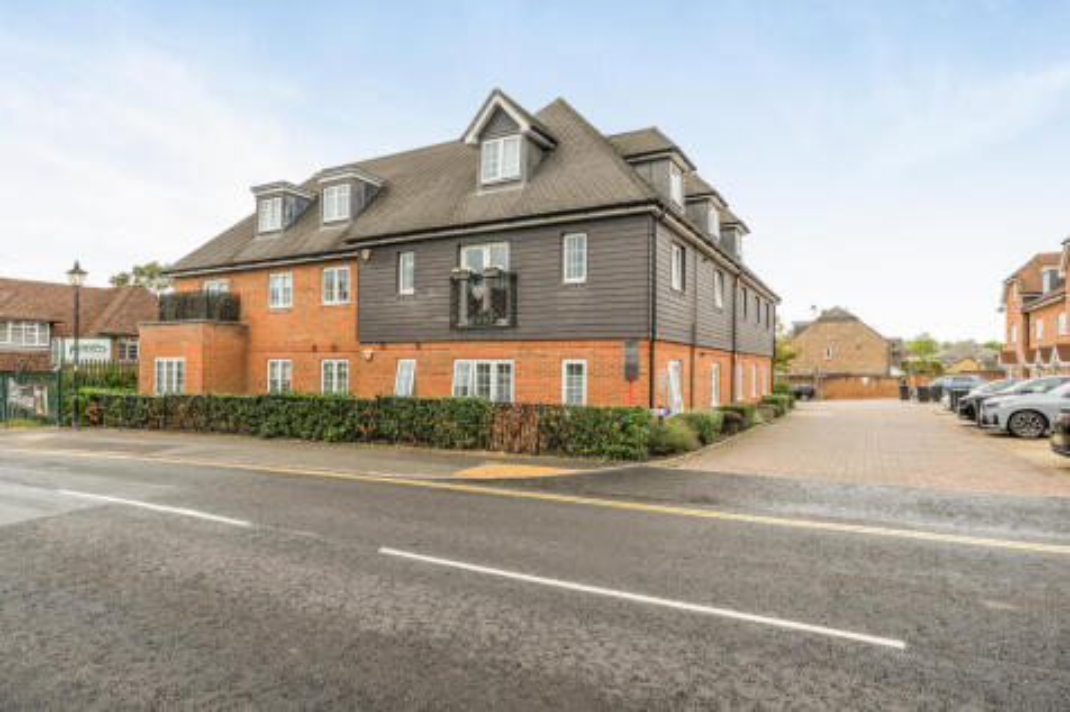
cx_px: 535
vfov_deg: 64.5
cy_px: 356
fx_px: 564
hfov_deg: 86.9
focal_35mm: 19
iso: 400
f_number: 8
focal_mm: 13
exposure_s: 1/100
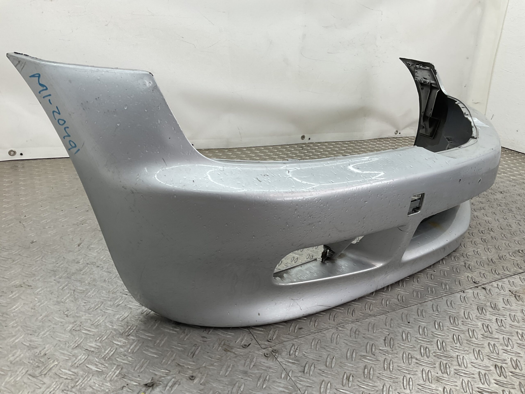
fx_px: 440
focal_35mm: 29
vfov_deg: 48.2
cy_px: 197
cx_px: 262
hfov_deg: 61.7
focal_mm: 3
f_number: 1.8
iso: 25
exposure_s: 1/120
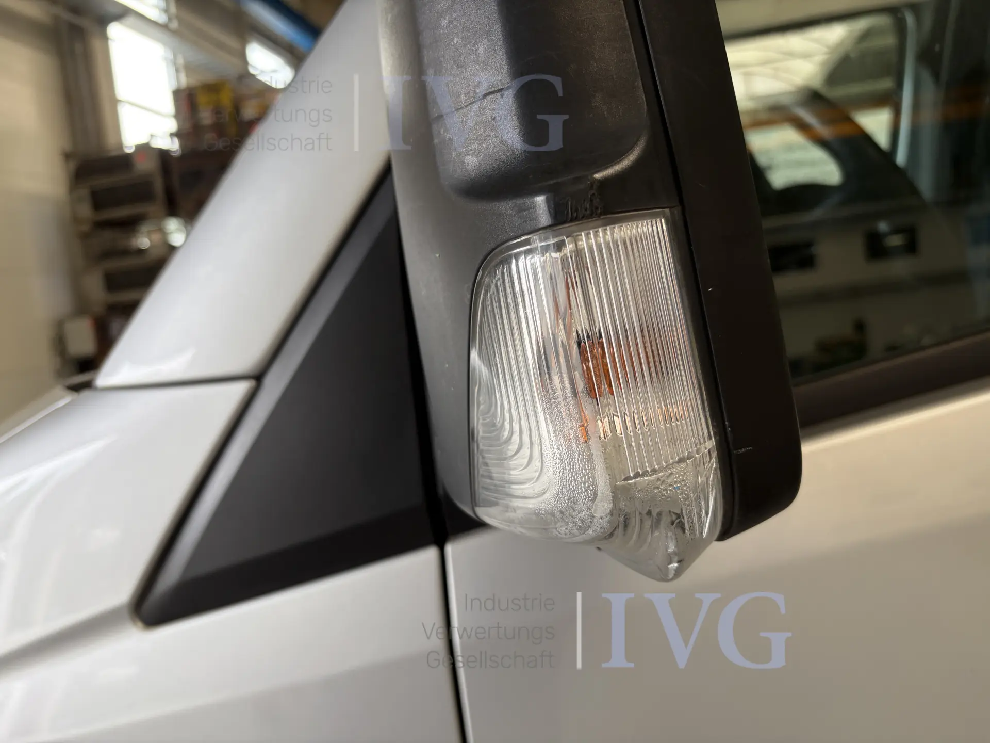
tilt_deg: -3.1
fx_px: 744
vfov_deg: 53.1
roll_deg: +7.8
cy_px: 372
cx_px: 495
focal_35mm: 26
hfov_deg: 67.3
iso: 50
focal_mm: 5.96
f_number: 1.6
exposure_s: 1/122
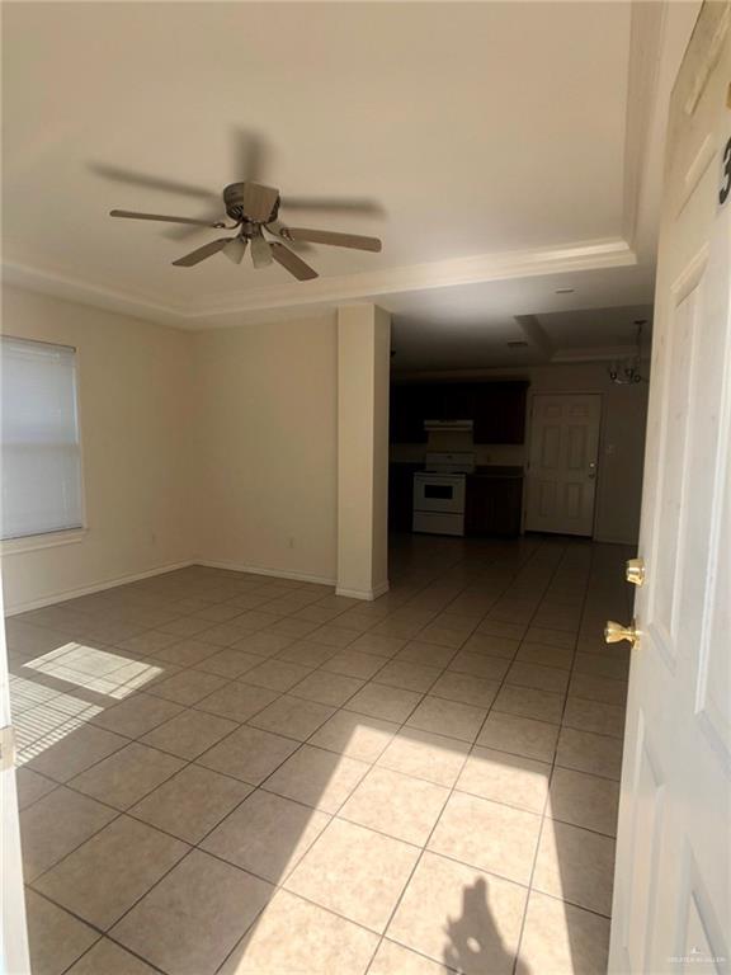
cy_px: 488
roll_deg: -0.7
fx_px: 788
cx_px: 366
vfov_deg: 63.4
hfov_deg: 49.7
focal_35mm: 28
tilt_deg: -5.4
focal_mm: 4
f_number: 1.8
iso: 20
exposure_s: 1/259
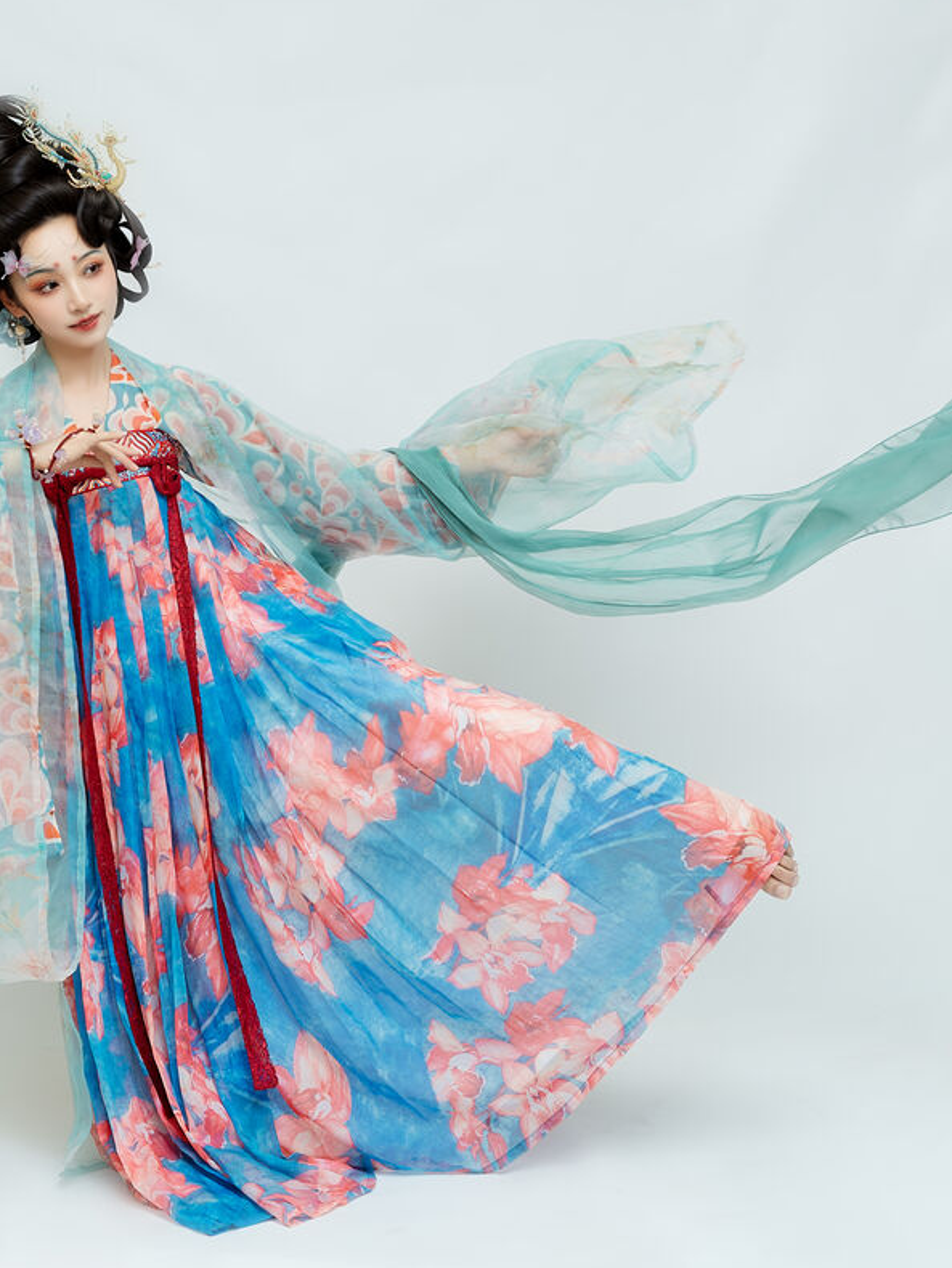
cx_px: 360
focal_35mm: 73
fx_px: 2675
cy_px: 632
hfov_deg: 20.1
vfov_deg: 26.7
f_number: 2.8
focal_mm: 50
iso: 100
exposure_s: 1/125
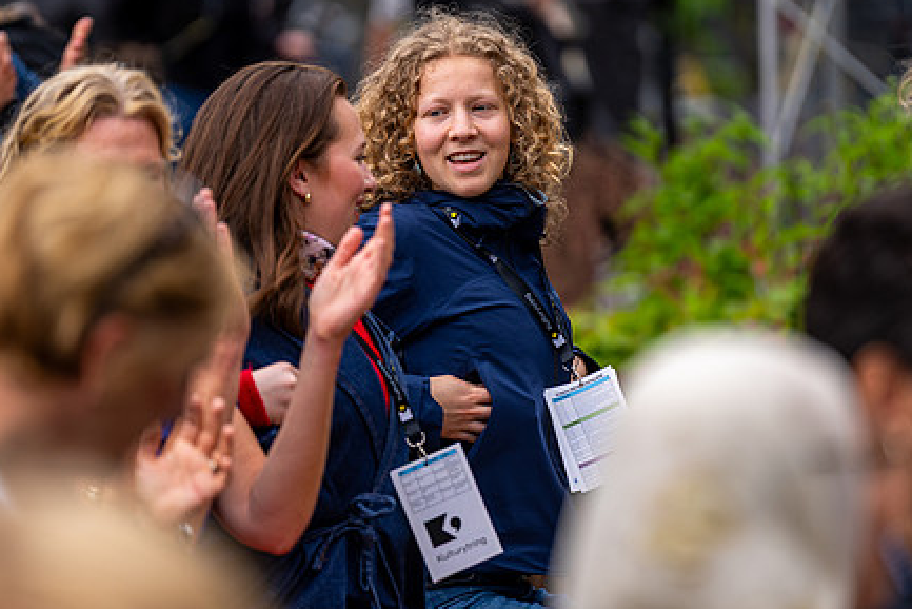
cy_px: 227
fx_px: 6791
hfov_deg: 7.7
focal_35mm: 268
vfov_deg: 5.1
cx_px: 419
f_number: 2.8
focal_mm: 200
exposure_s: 1/1600
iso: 100
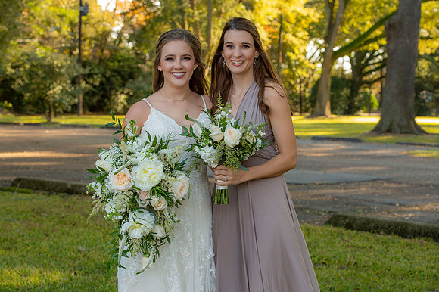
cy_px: 146
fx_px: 914
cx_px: 220
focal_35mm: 75
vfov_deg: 18.2
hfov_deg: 27.0
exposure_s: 1/400
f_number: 6.3
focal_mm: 75
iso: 1250
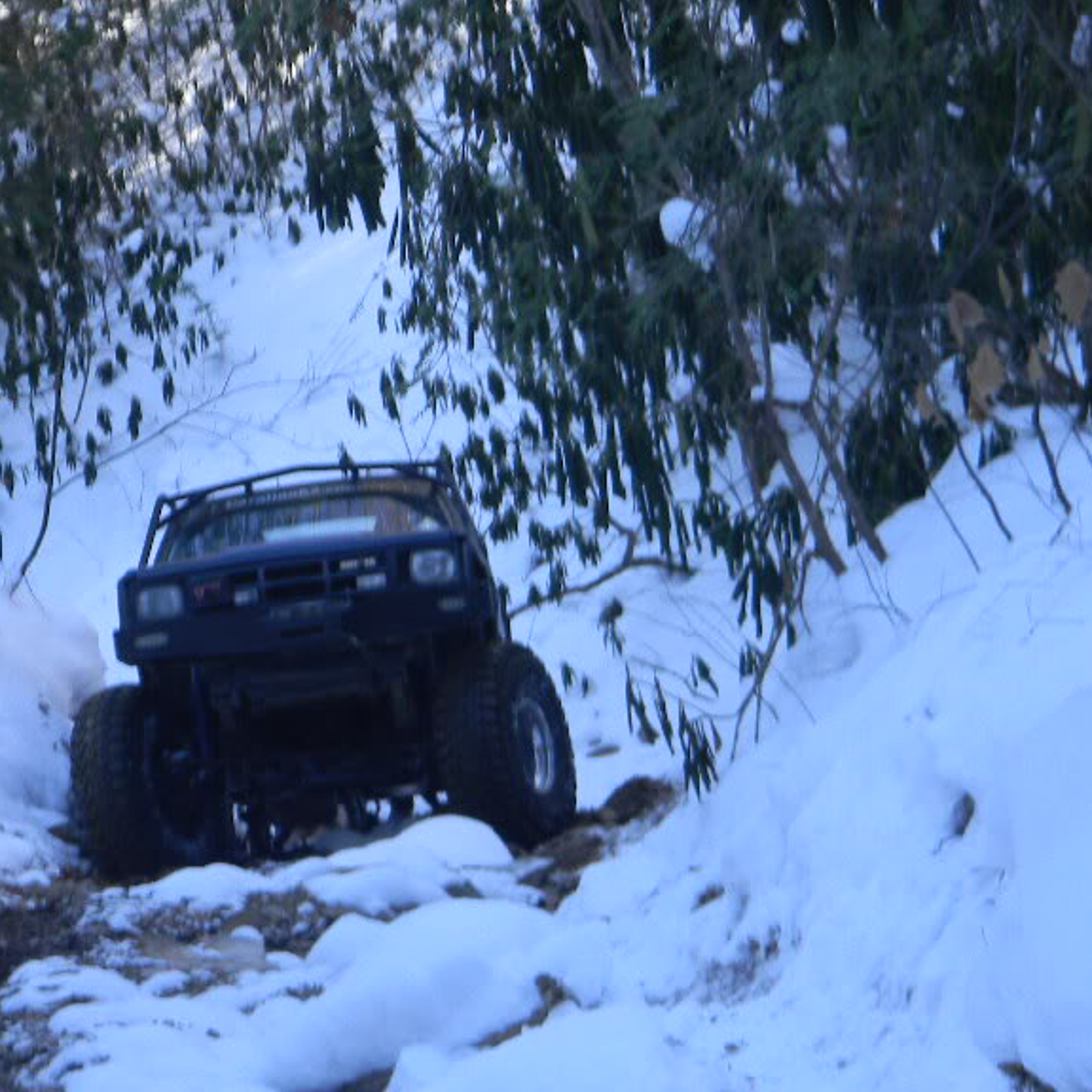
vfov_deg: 10.6
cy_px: 667
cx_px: 235
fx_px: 5889
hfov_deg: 10.6
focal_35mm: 165
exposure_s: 1/48
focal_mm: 19
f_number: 4.7
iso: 80
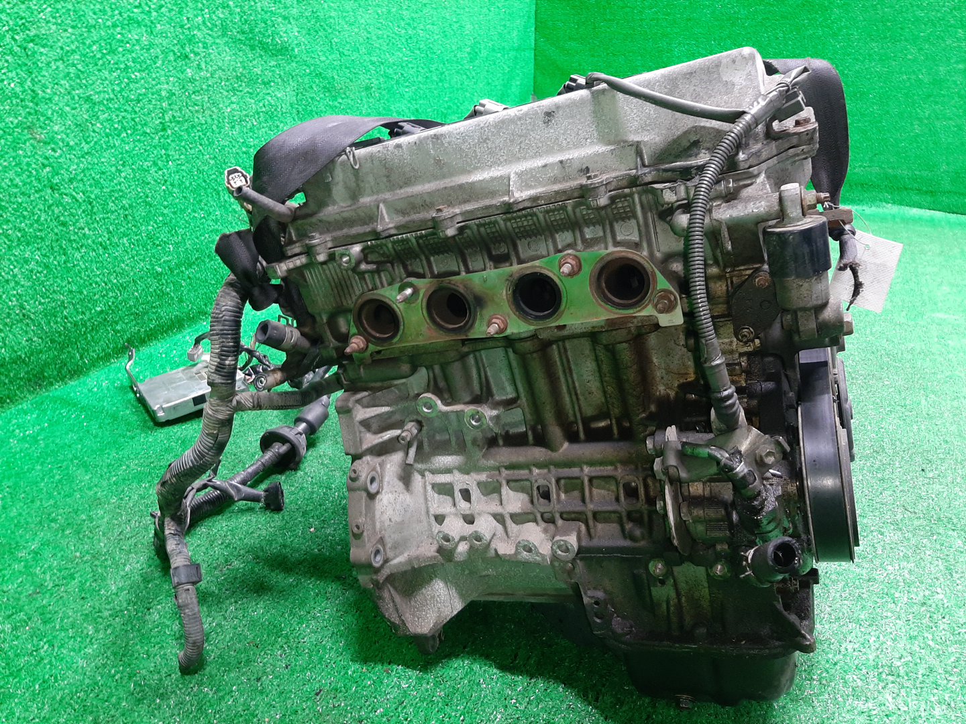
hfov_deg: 67.3
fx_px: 726
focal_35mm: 26
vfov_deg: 53.1
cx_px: 483
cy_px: 362
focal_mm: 3.93
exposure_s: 1/25
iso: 172
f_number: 1.7
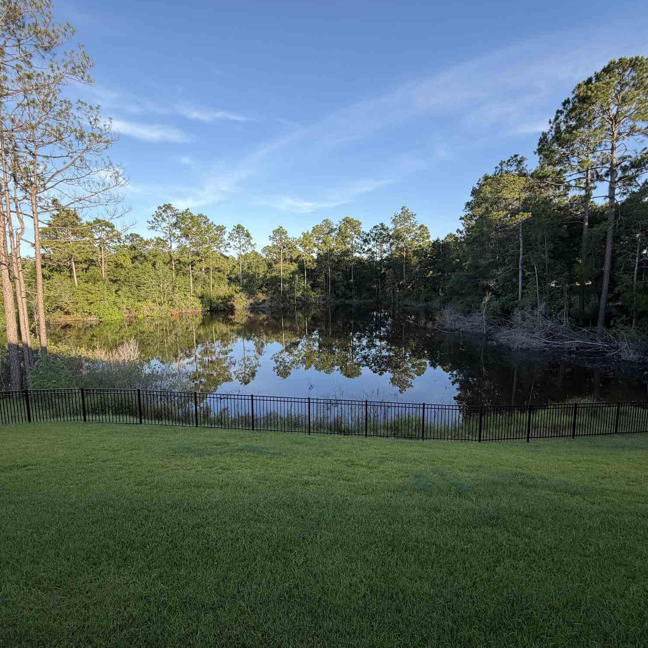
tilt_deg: -7.5
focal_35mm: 17
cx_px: 332
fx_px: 360
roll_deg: +0.2
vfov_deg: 84.0
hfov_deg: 84.0
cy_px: 325
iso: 50
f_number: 2.2
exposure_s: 1/502
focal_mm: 2.22
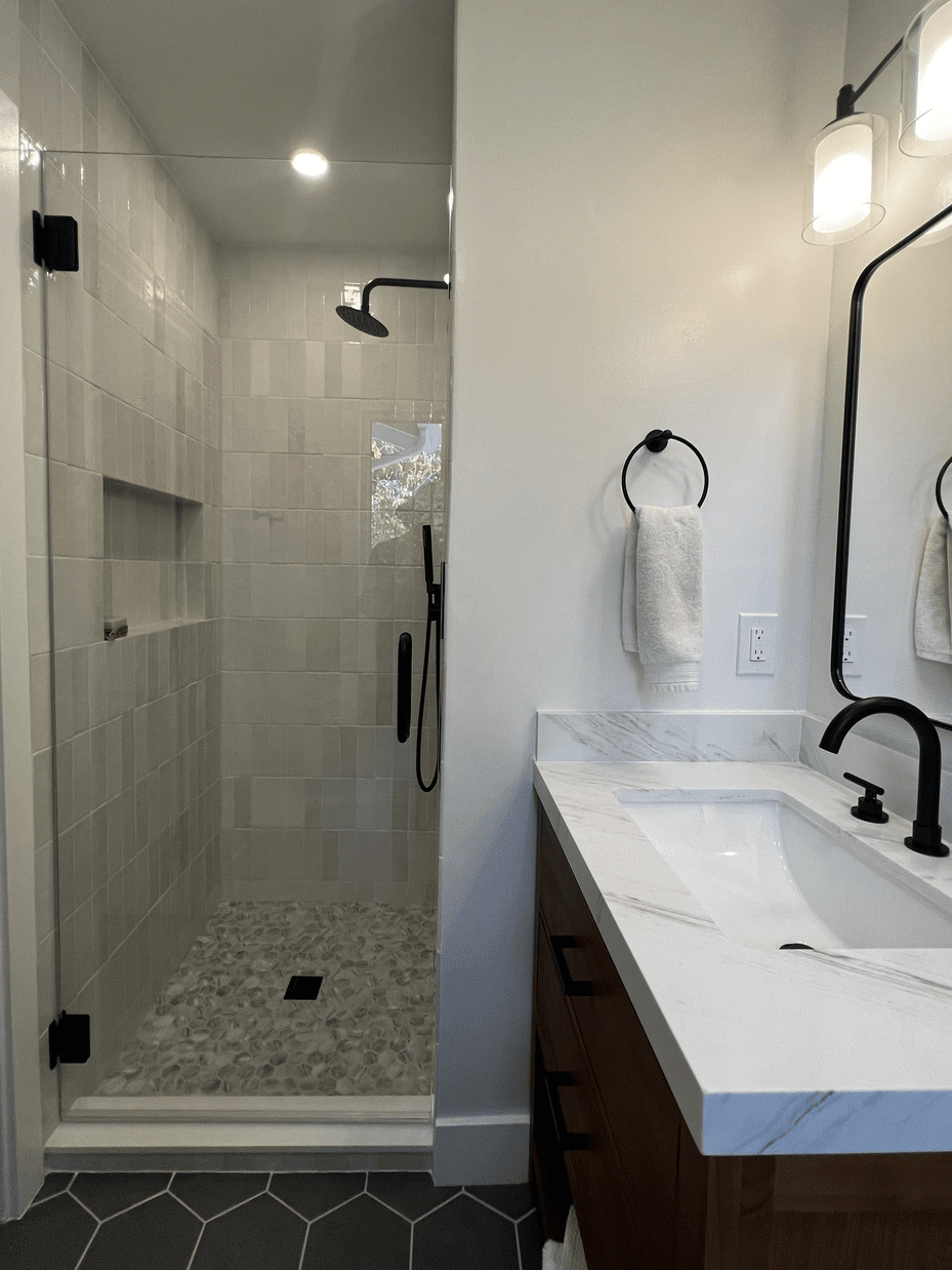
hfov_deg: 85.7
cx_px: 483
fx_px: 513
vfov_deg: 102.0
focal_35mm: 14
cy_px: 604
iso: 80
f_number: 1.8
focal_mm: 1.57
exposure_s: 1/120
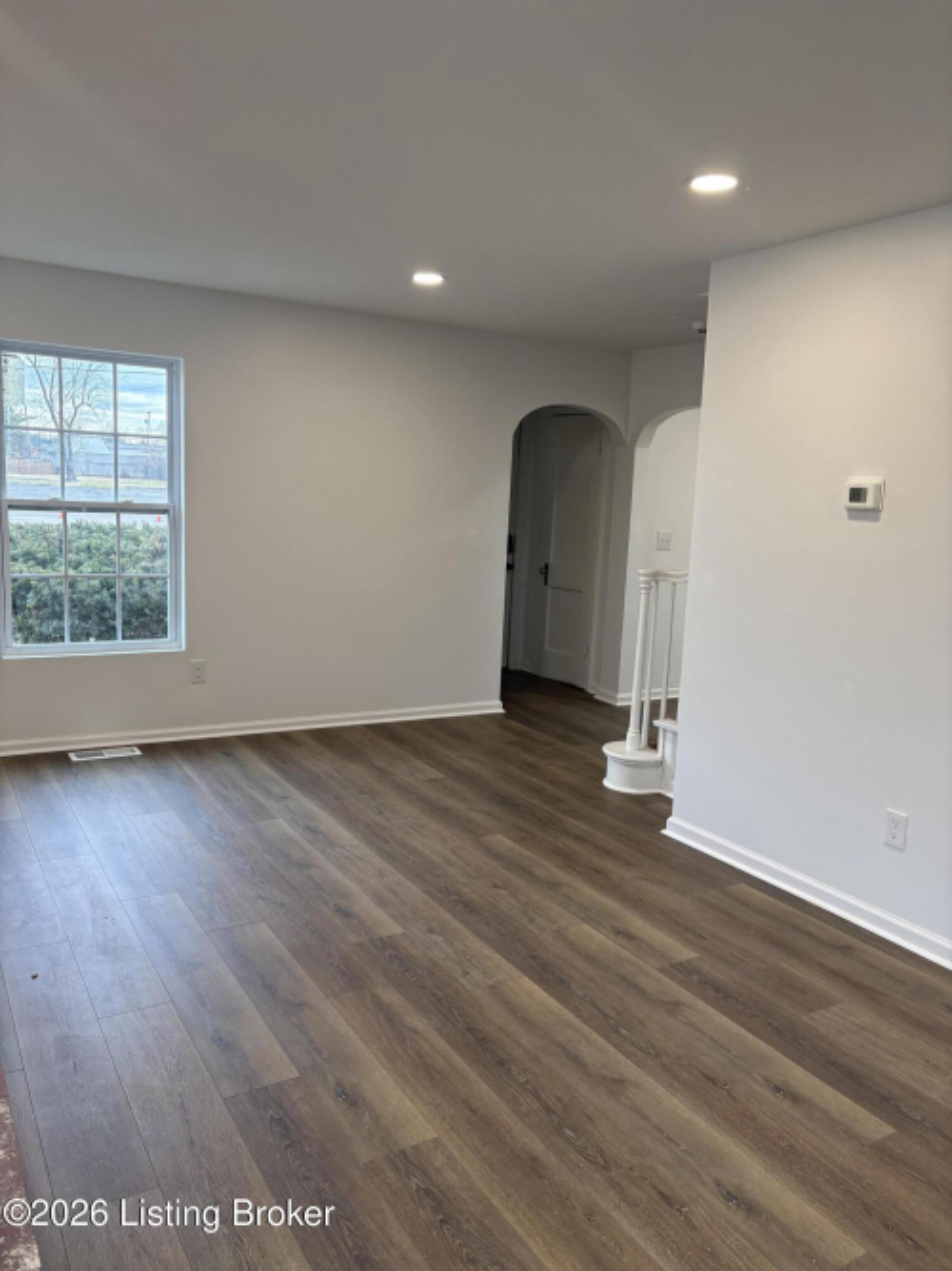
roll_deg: -2.7
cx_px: 476
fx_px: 954
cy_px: 636
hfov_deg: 53.0
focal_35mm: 26
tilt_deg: -7.1
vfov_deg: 67.3
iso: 125
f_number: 1.6
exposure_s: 1/150
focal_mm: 5.96
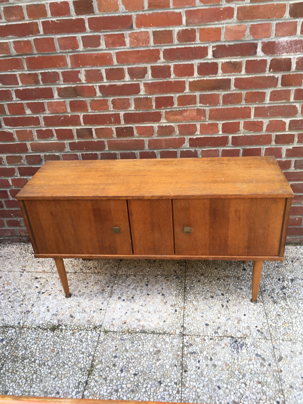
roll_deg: +5.0
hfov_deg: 48.2
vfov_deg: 61.7
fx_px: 338
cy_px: 202
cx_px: 152
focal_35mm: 29
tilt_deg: -31.3
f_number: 2.2
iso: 25
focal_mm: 4.15
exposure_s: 1/100
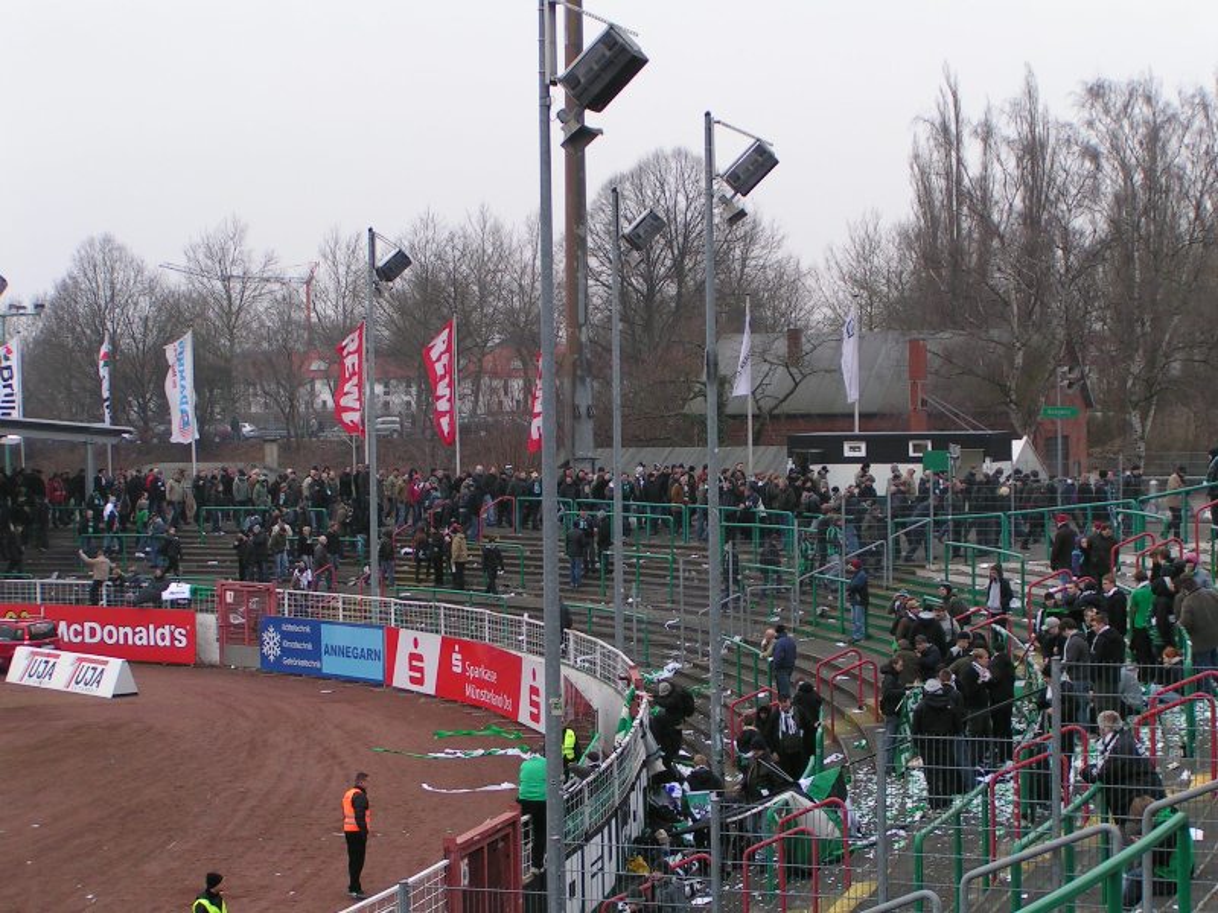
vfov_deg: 21.6
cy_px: 456
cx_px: 609
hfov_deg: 28.6
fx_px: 2393
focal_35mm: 68
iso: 50
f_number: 4
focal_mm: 10.5
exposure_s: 1/80
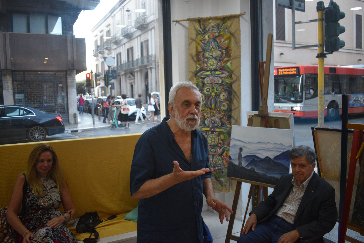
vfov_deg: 43.6
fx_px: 303
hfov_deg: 61.9
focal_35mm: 30
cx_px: 182
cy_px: 122
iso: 800
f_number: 3.5
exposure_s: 1/125
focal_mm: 20
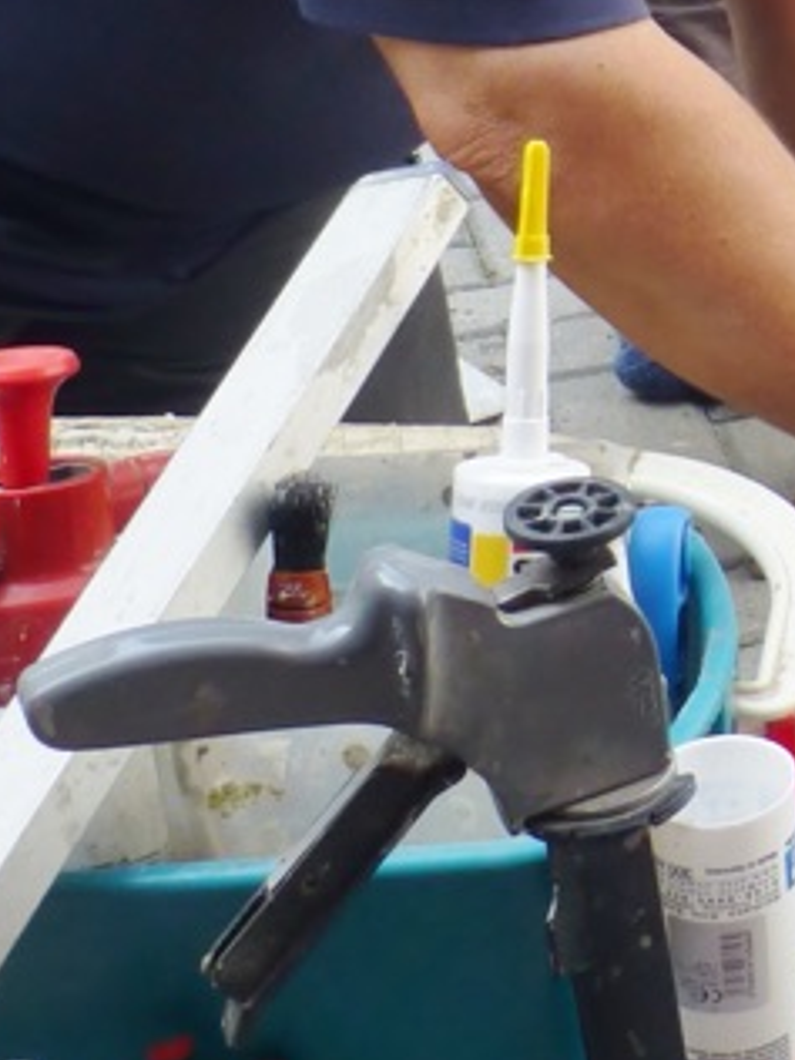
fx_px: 2787
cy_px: -205
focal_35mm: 91
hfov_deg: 14.9
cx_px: 1248
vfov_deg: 20.2
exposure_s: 1/160
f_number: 4
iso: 100
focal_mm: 4.3
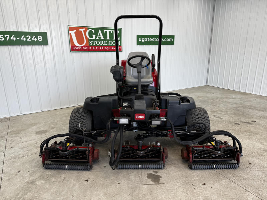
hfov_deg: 71.6
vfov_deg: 56.8
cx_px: 134
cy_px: 100
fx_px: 185
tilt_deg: -16.3
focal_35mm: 24
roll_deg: +0.1
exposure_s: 1/120
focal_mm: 6.76
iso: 50
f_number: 1.78
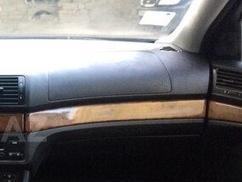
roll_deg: +2.1
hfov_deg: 25.8
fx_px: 476
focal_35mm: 68
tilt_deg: -14.1
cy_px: 129
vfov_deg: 21.5
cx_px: -41
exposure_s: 1/33
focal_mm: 4.15
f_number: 2.2
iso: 200
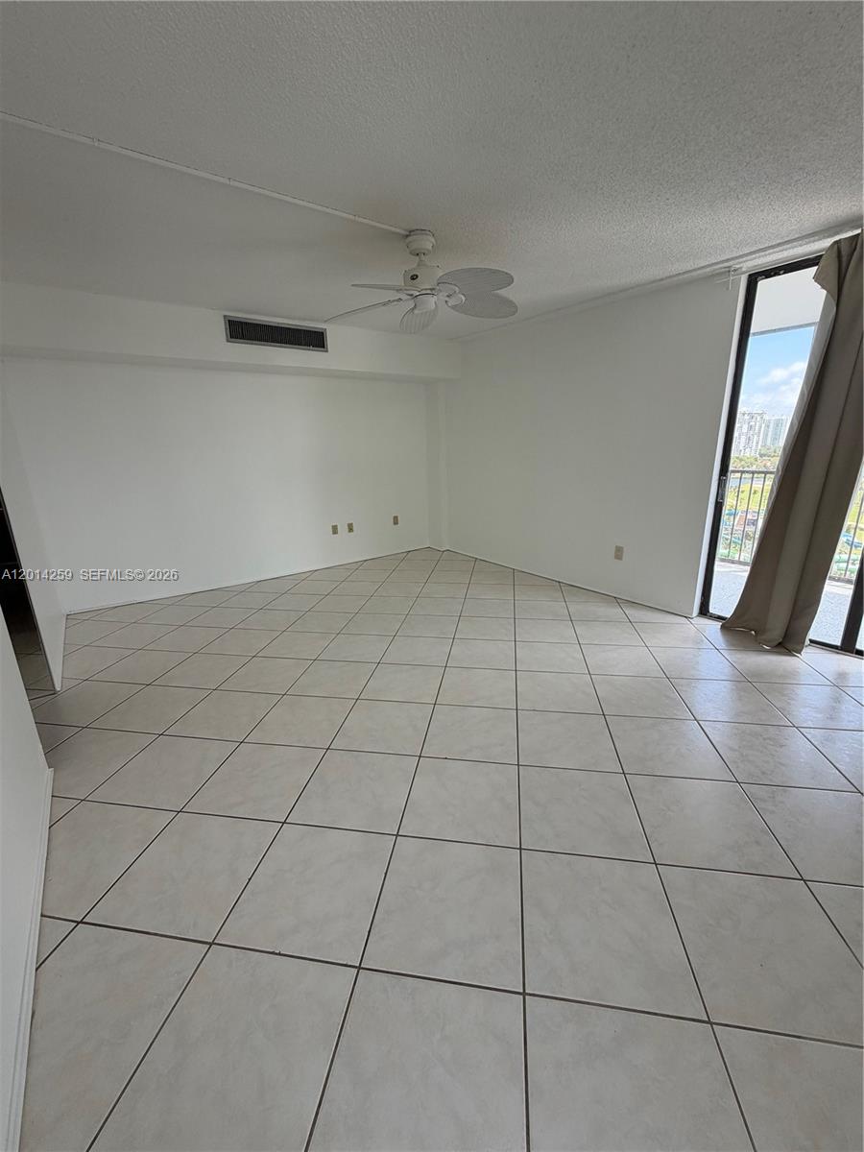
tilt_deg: -17.0
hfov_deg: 85.7
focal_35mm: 14
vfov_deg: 102.1
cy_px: 576
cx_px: 432
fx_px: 466
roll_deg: +1.6
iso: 64
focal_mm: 2.22
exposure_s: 1/121
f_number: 2.2
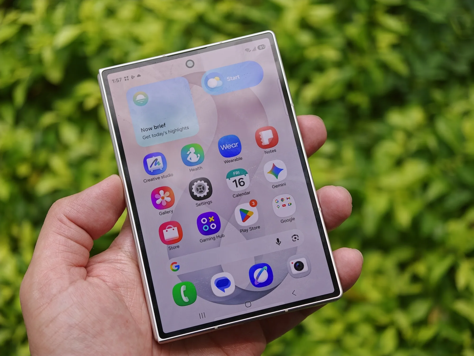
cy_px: 178
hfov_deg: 27.8
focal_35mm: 70
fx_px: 959
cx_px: 237
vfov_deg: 21.0
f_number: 2.2
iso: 50
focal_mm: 20.1
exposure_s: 1/242
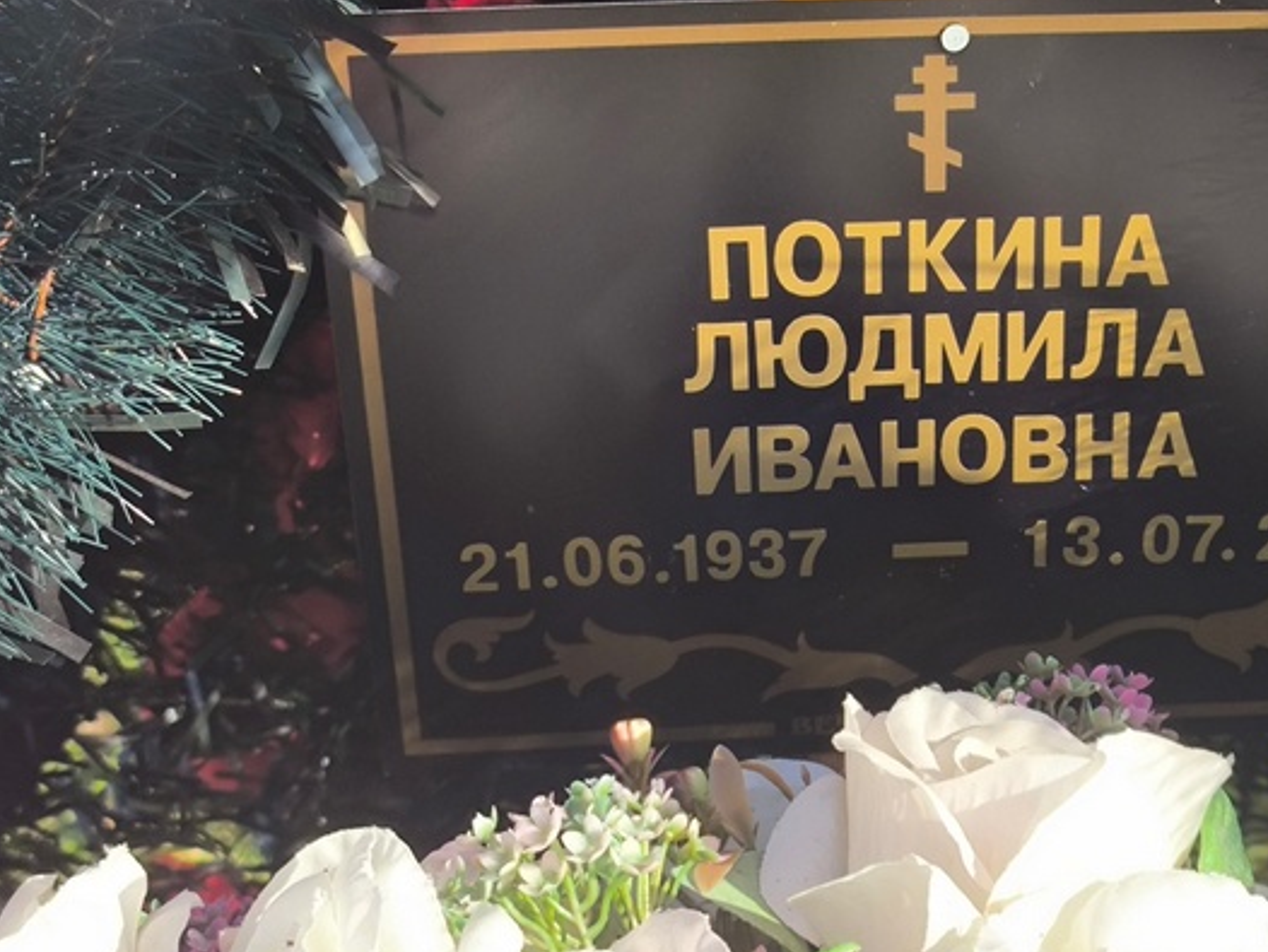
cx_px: 867
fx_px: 2785
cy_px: 376
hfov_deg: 25.5
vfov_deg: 19.4
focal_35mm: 76
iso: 50
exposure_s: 1/590
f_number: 1.7
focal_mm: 4.71
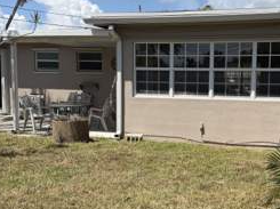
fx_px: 380
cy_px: 110
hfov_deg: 39.9
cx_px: 191
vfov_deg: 30.8
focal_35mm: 47
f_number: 1.78
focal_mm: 6.76
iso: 80
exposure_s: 1/5714
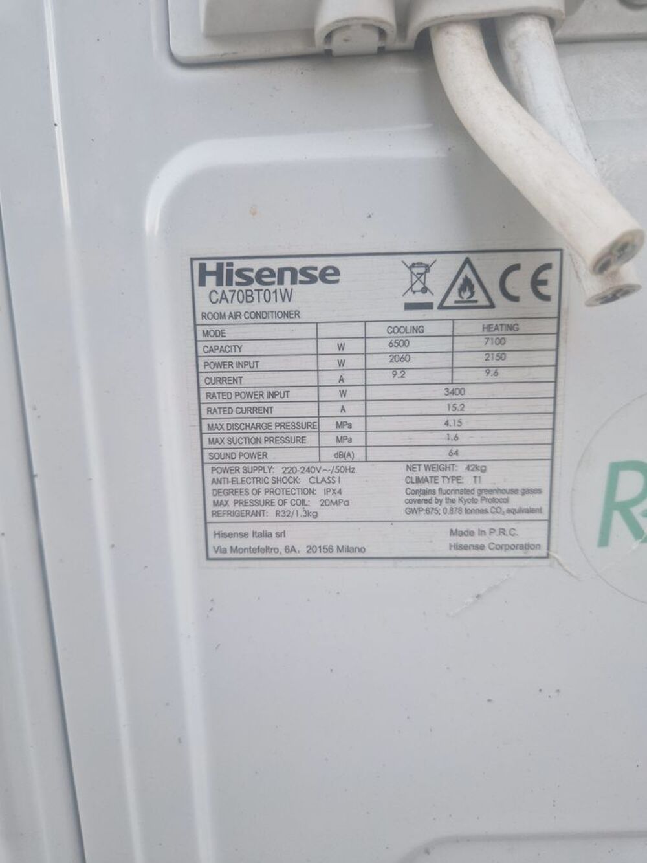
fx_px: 573
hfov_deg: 58.9
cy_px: 432
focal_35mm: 23
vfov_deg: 73.9
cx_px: 324
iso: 160
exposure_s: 1/100
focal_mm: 5.4
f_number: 1.8
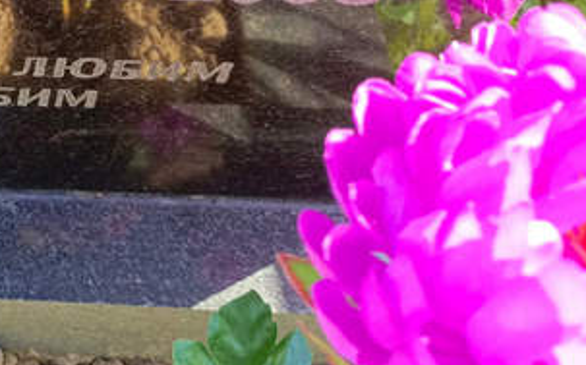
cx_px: -137
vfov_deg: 17.6
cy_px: -87
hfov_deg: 25.9
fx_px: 1117
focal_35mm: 70
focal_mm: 4.76
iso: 108
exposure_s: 1/111
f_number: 1.69
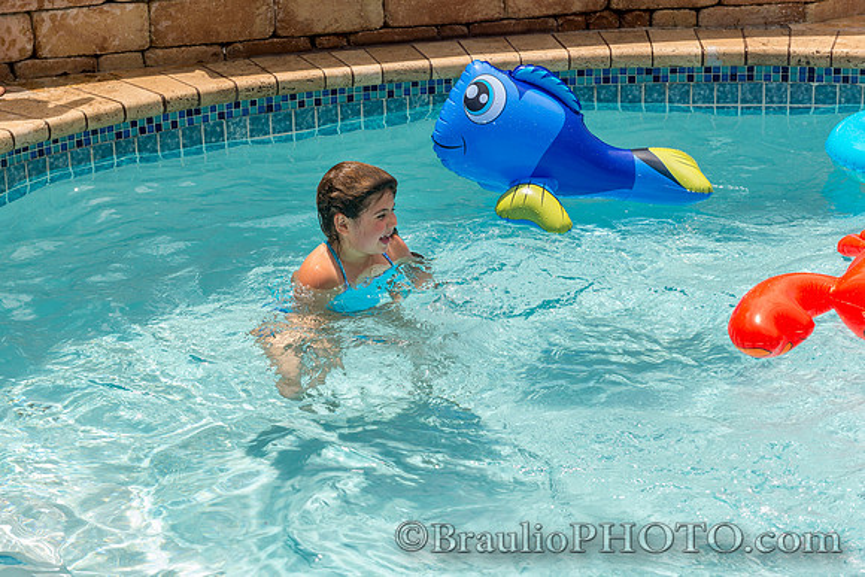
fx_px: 1999
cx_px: 373
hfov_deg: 24.4
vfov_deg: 16.4
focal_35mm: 83
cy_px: 260
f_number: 9
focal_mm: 70
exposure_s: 1/160
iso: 100
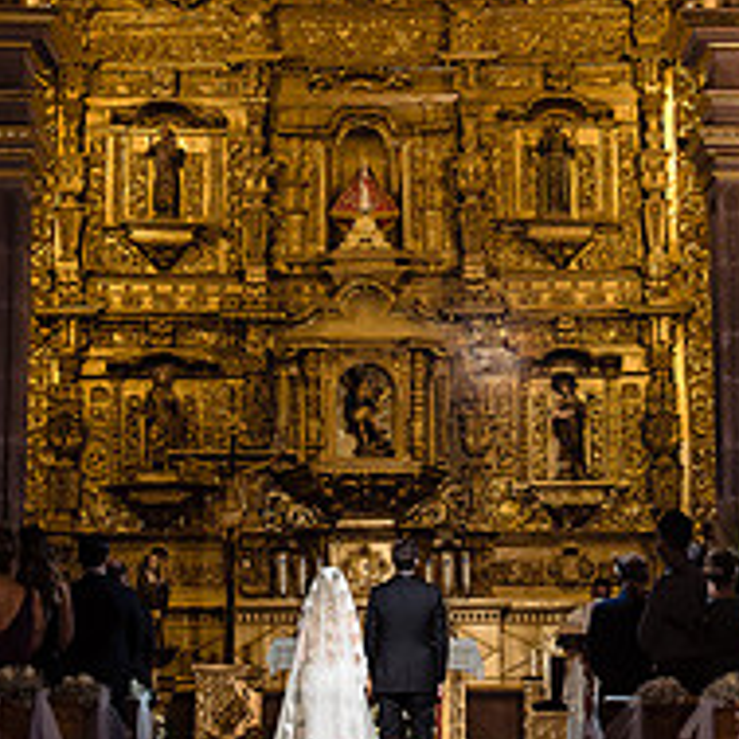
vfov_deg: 16.5
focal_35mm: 105
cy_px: 197
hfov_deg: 16.6
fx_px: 2536
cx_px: 368
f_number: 7.1
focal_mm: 40
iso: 1250
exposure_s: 1/160
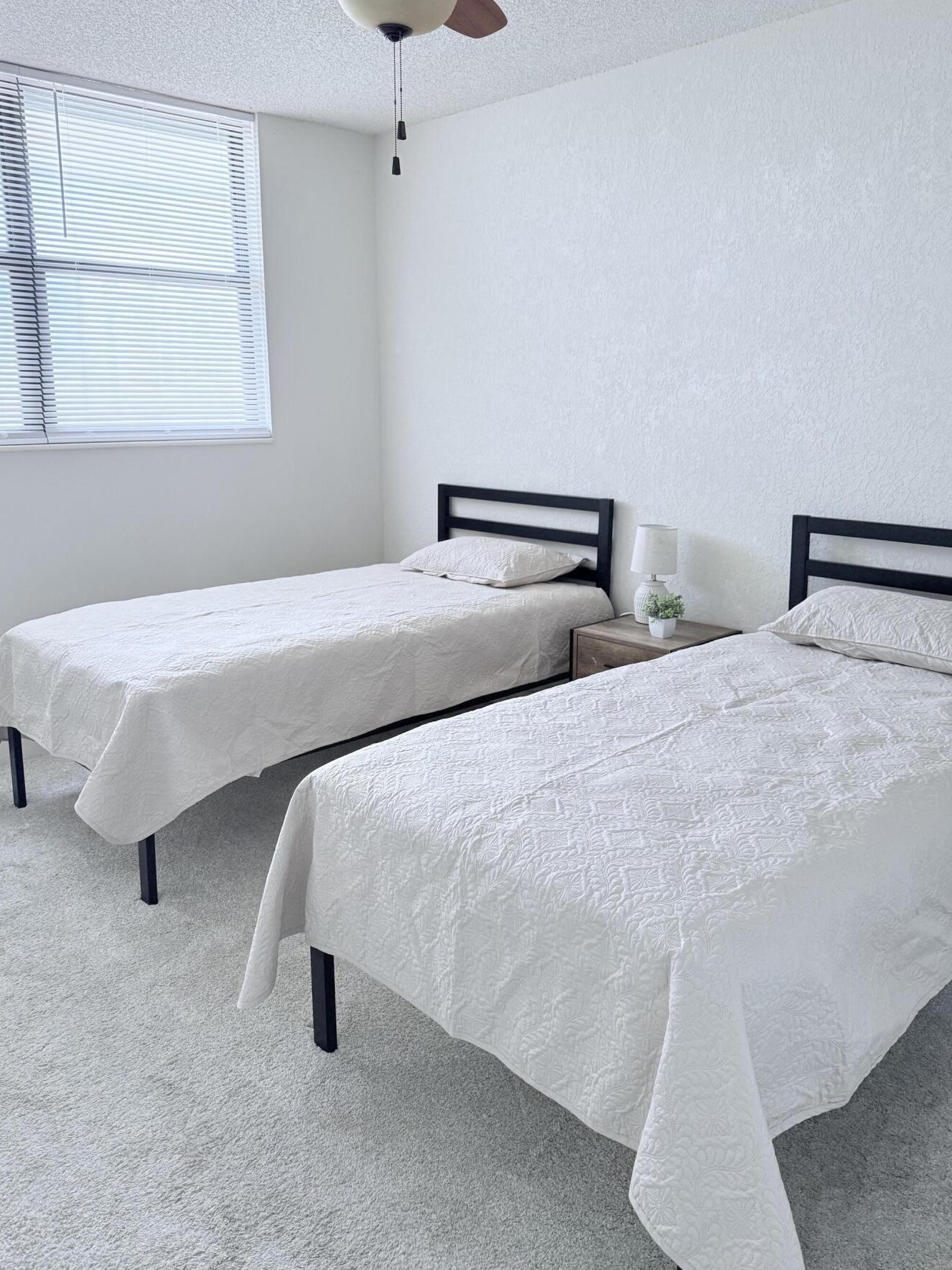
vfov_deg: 65.3
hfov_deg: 51.3
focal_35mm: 27
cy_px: 603
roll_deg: +0.4
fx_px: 990
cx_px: 458
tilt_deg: -11.7
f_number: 1.78
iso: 200
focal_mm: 6.76
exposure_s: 1/176
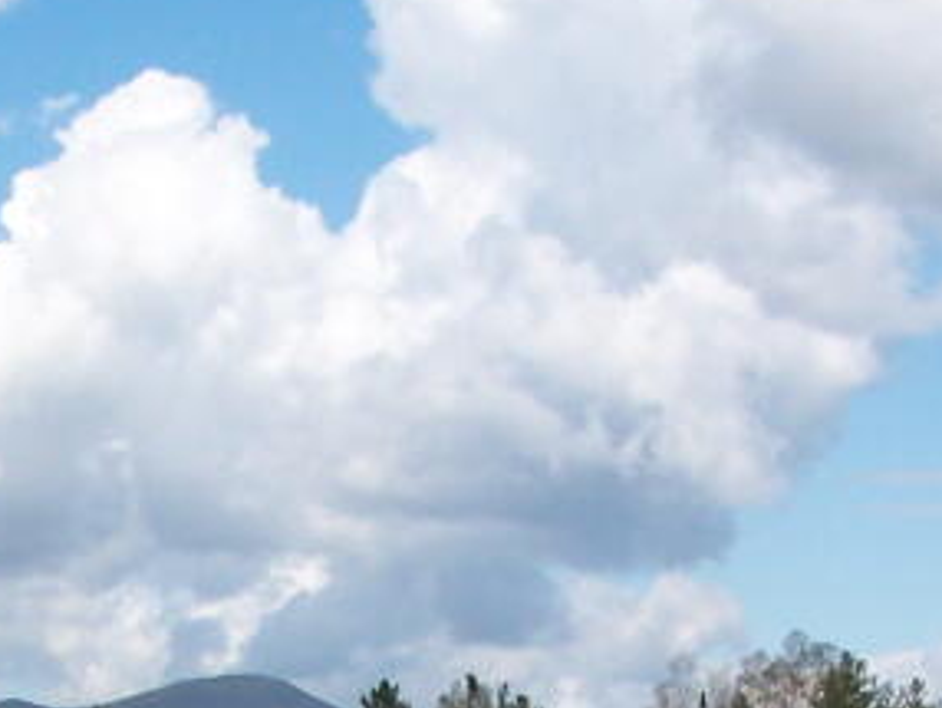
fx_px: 3704
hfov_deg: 14.5
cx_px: 428
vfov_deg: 10.6
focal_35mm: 136
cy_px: 1004
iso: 80
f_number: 4
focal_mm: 6.3
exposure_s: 1/800
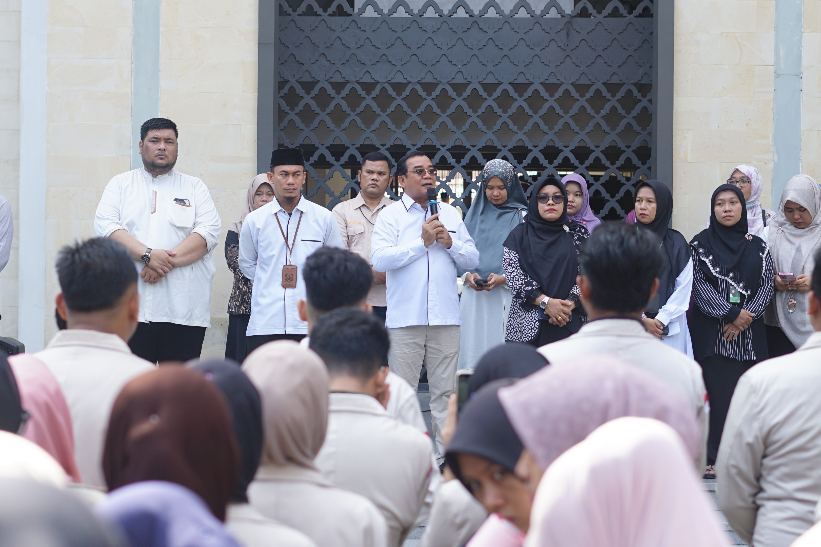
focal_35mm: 78
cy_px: 189
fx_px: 1779
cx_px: 402
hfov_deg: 26.0
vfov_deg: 17.5
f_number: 2.8
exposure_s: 1/320
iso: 100
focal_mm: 50
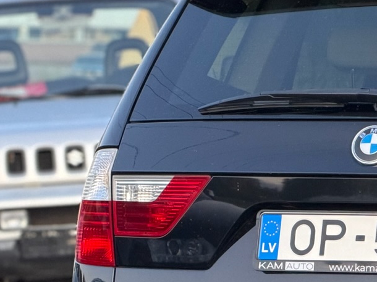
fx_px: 3658
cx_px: 619
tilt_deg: -4.6
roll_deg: -0.8
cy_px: 313
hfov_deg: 5.8
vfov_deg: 4.4
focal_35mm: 336
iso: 250
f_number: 2.8
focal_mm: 16.89
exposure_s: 1/121
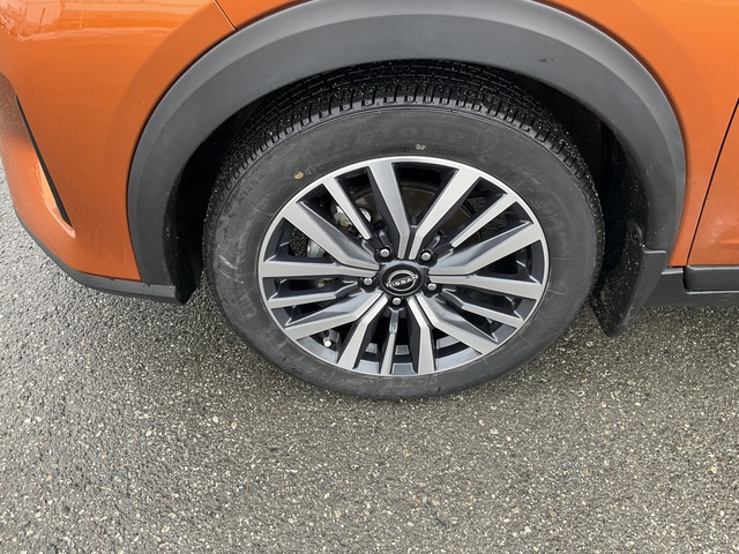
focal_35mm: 29
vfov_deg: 48.2
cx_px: 370
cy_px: 277
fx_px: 619
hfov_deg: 61.7
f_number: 1.8
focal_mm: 3
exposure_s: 1/122
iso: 20
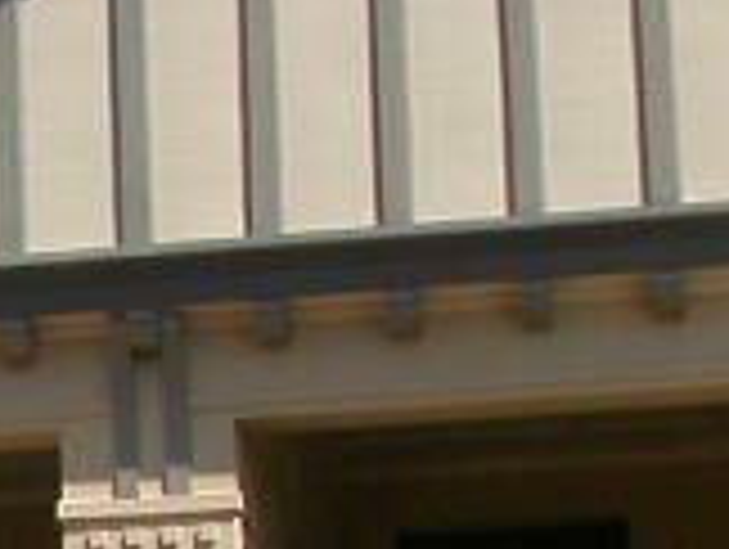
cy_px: 1030
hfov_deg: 8.0
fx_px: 5062
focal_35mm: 240
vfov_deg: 6.1
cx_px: -594
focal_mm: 7.85
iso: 100
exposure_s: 1/303
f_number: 7.5
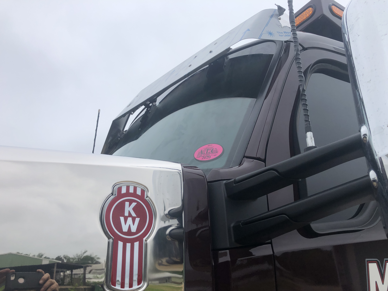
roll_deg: +1.7
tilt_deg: +19.8
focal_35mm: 28
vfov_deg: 49.7
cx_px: 194
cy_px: 146
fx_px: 314
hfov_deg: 63.4
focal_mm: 3.99
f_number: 1.8
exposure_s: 1/1499
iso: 20
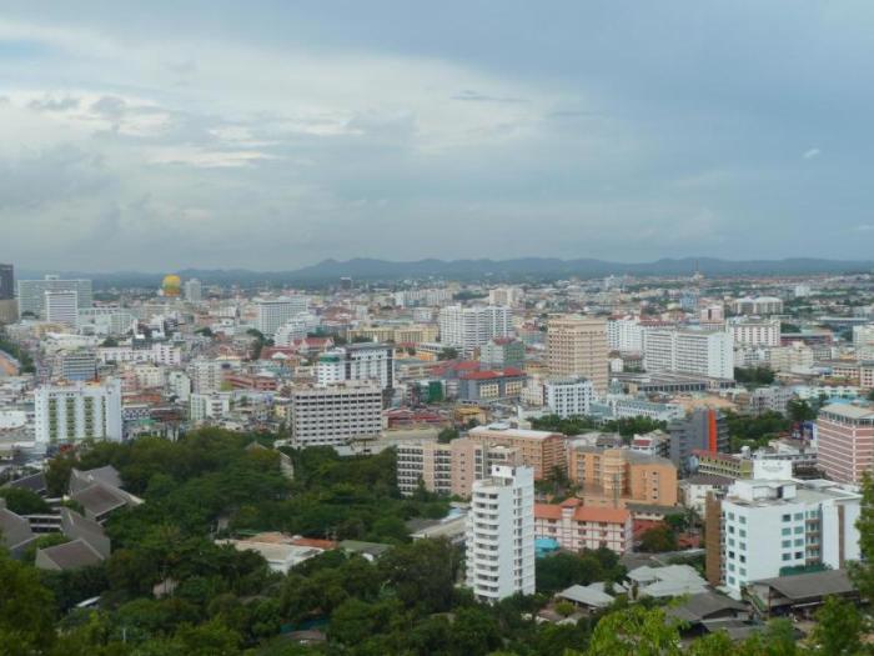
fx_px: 1212
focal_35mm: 48
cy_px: 328
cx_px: 437
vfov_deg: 30.3
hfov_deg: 39.7
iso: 80
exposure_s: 1/400
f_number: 4
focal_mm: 7.9
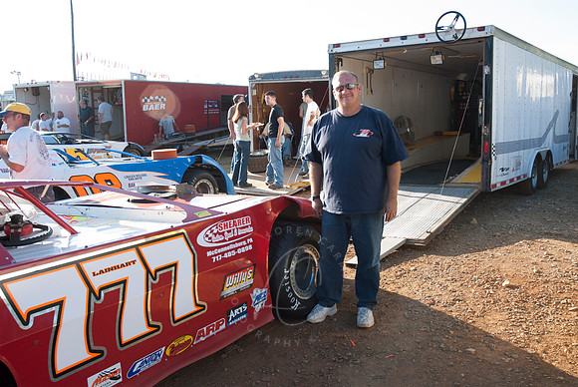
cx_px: 289
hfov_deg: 57.2
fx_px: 530
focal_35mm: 33
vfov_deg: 40.1
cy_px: 194
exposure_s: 1/250
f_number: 5.6
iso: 320
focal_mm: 22
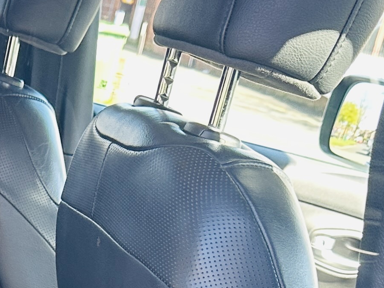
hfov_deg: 17.4
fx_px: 1198
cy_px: 494
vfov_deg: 12.7
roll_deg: -12.4
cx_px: -70
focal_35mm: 108
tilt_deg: -22.0
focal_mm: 6.86
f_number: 1.78
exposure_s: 1/121
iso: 125
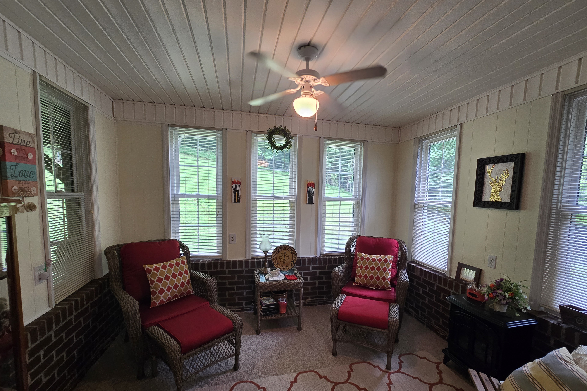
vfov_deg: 80.9
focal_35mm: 14
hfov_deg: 104.3
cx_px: 298
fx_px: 228
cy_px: 218
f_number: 2.2
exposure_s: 1/60
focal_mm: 2.2
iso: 160
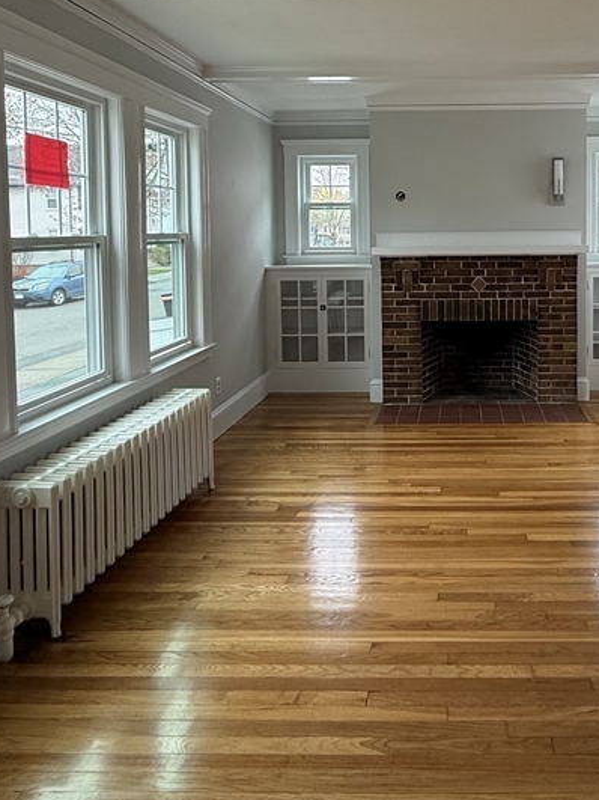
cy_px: 256
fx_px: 623
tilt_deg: -2.7
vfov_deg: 63.4
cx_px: 461
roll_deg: +0.6
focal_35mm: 27
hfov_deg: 49.0
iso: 125
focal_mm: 2.22
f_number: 2.2
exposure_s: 1/99
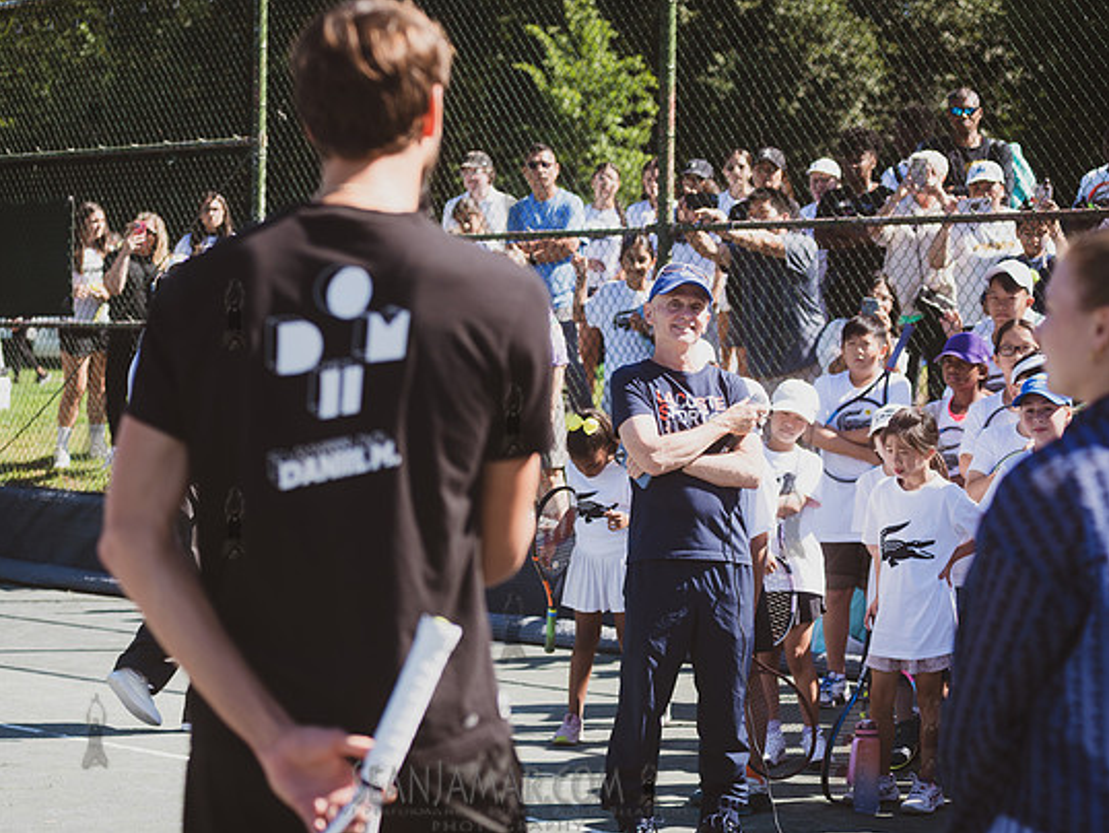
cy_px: 416
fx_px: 2788
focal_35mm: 87
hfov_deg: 22.5
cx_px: 484
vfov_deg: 17.0
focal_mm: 80
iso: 200
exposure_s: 1/800
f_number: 4
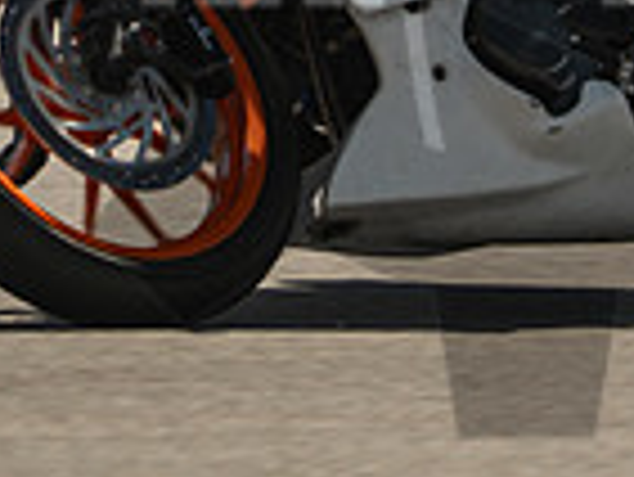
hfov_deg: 1.2
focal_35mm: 1658
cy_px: -110
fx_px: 30393
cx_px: 526
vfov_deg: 0.9
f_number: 3.2
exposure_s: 1/1250
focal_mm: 280
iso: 160
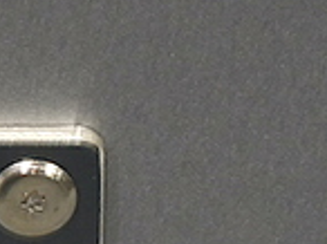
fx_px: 13307
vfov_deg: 1.1
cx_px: -405
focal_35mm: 1411
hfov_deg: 1.4
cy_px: 398
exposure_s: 1
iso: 100
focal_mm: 38.4
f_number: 5.6
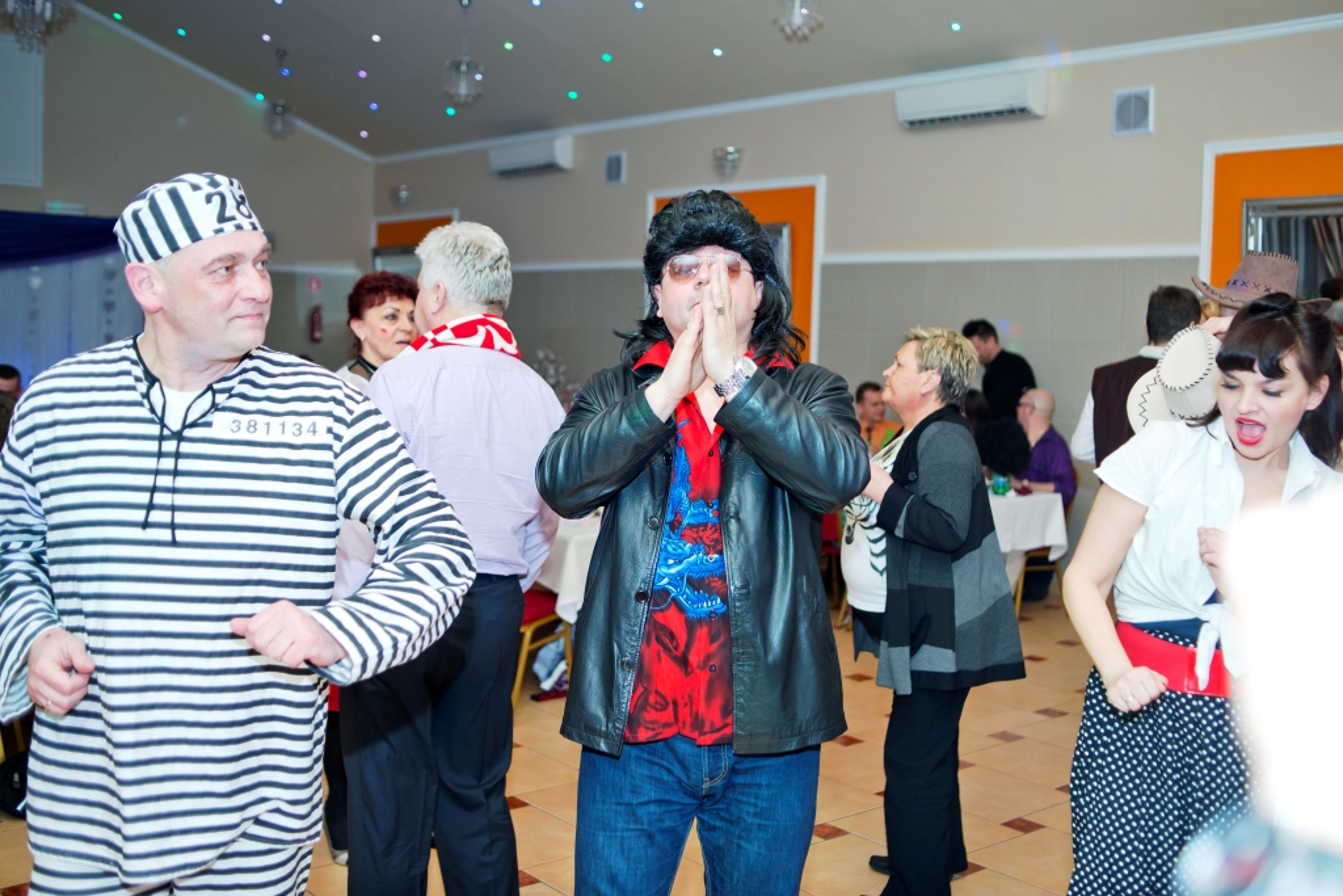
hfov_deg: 54.4
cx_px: 672
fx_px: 1306
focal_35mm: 35
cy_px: 448
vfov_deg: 37.9
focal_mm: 35
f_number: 2.8
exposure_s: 1/320
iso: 320
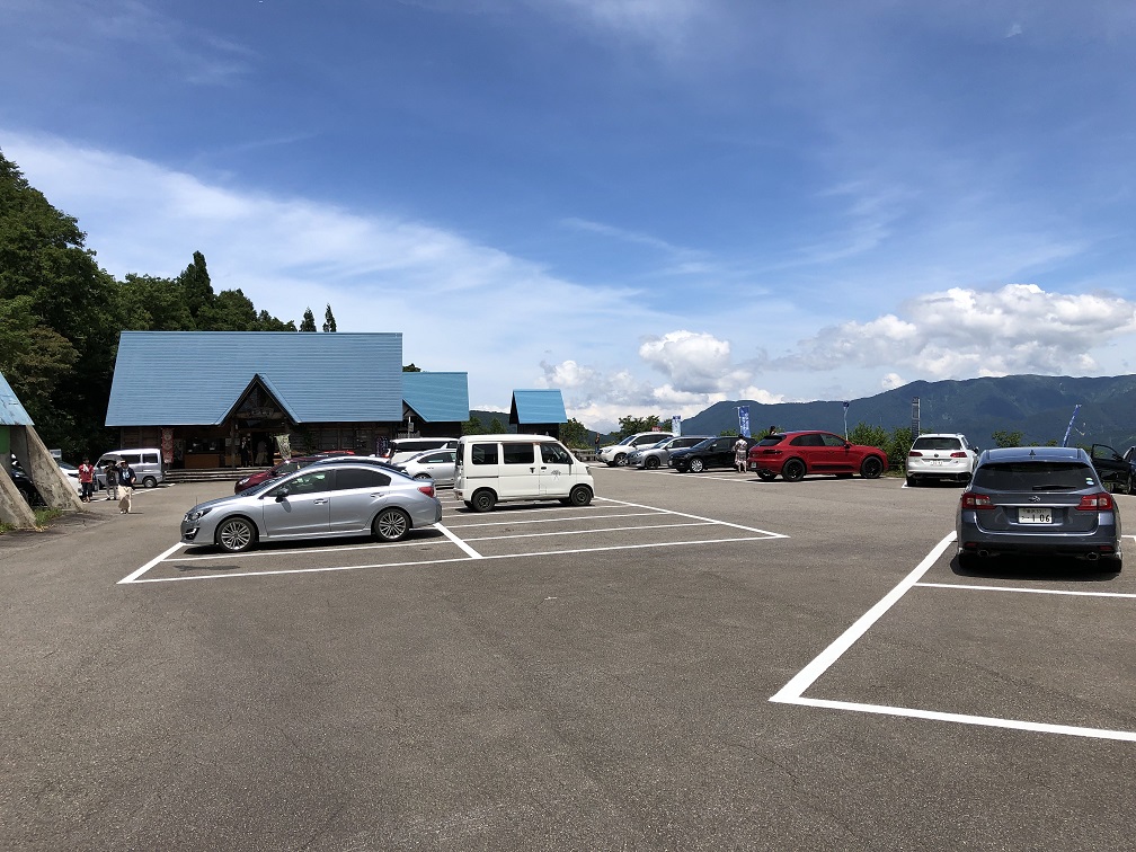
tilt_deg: +0.3
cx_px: 568
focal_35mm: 28
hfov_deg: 63.4
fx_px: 919
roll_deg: +1.0
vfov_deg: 49.7
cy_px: 426
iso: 20
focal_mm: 3.99
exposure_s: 1/3003
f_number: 1.8
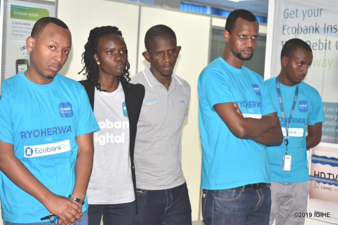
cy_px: 112
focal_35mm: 68
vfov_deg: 20.2
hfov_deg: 29.9
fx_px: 634
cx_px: 169
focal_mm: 45
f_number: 5.6
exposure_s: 1/60
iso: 1000
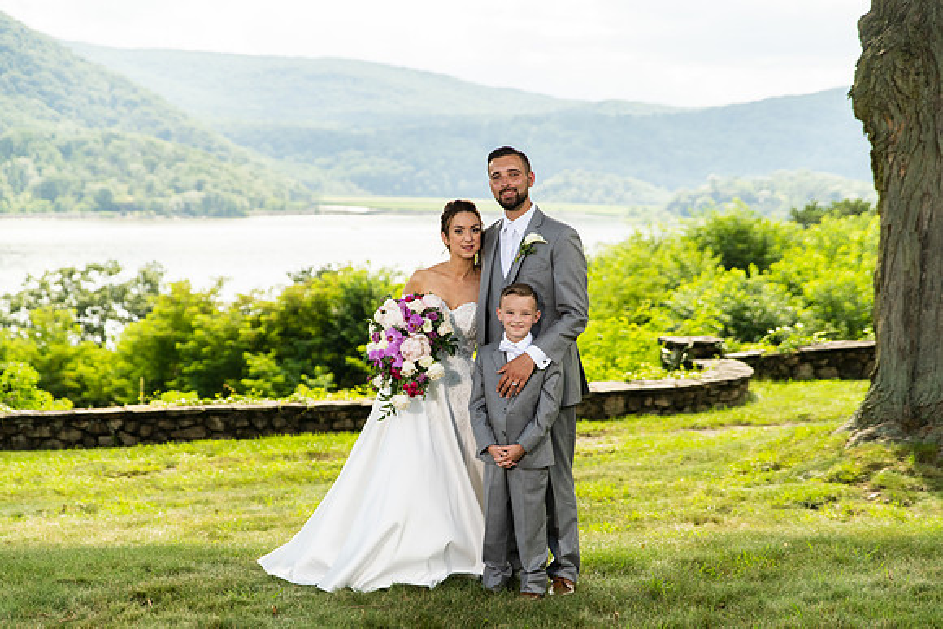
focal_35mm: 74
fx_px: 1930
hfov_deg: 27.5
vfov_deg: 18.5
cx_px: 472
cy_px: 331
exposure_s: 1/4000
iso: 1000
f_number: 2.8
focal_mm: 70
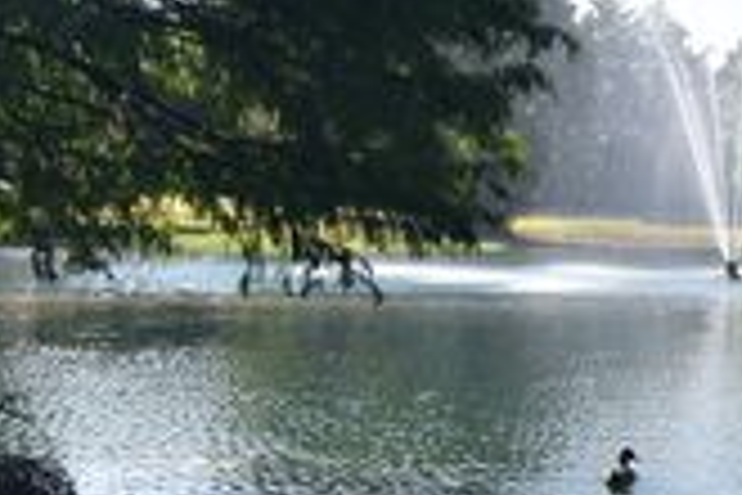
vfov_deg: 14.9
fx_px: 1875
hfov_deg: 22.1
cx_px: 607
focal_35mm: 91
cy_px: 92
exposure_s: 1/125
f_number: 8
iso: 100
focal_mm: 20
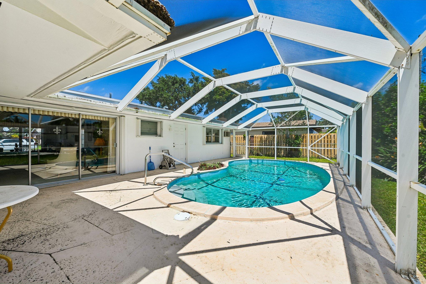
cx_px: 213
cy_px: 142
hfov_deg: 104.3
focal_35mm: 14
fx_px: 166
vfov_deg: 81.2
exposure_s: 1/320
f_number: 8
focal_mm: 14
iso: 100
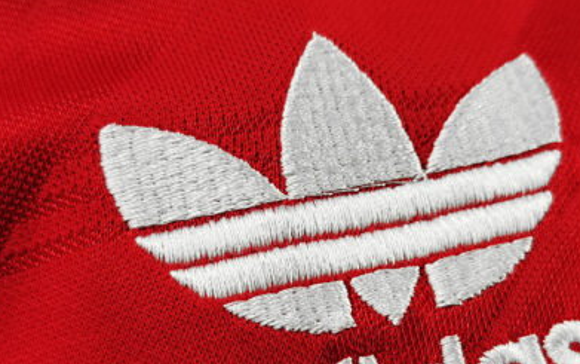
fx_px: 1028
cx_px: 332
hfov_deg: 31.5
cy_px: 235
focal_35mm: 65
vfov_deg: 20.0
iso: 125
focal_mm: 5.58
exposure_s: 1/50
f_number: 1.8
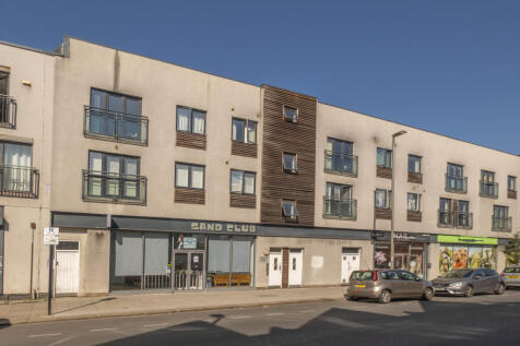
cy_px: 173
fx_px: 217
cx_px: 260
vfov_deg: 77.3
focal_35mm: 15
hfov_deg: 100.4
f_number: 6.4
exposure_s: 1/2000
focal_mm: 10
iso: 500
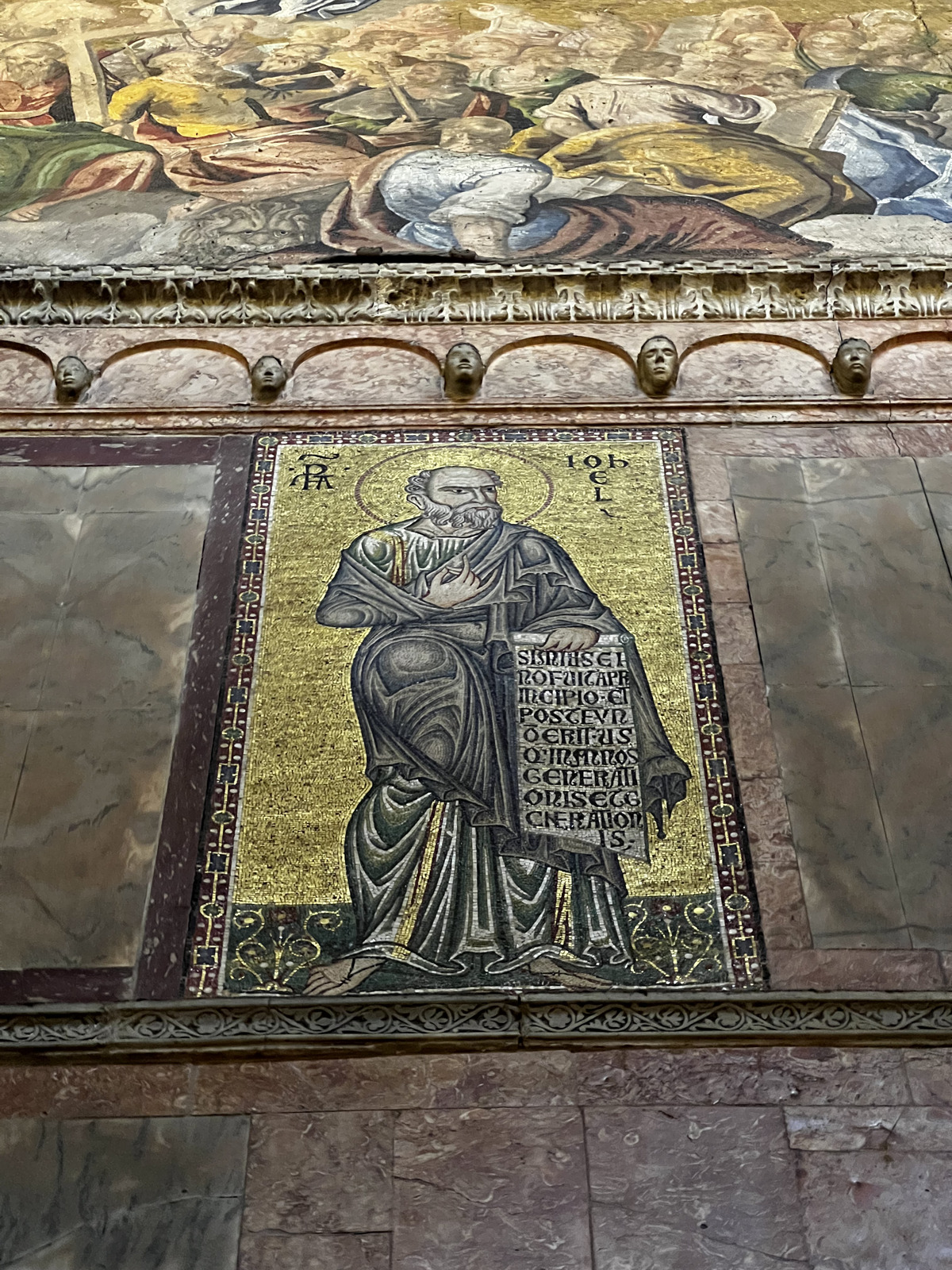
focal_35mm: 77
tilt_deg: +59.7
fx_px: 2824
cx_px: 476
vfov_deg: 25.3
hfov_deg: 19.1
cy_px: 635
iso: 1250
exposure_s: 1/25
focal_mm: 9
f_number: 2.8
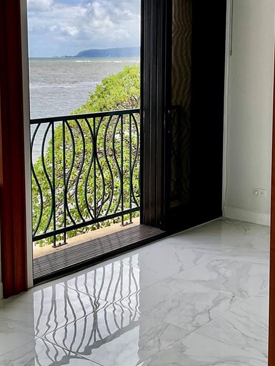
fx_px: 604
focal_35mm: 57
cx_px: 135
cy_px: 144
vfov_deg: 33.7
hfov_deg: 25.7
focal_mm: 3
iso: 16
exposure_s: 1/635
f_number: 1.8
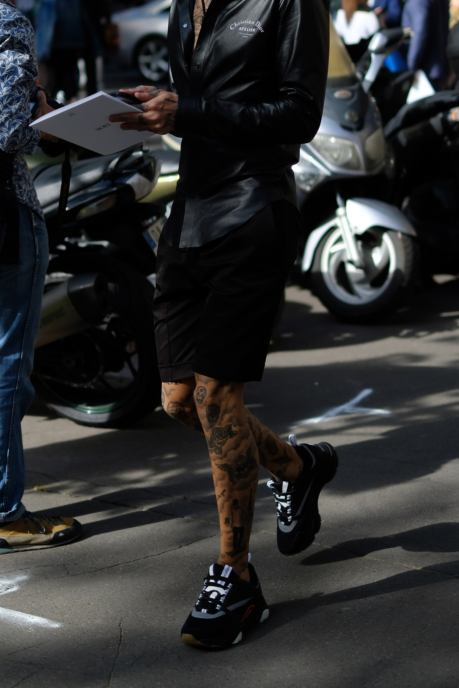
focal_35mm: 80
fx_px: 1530
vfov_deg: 25.1
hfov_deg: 17.1
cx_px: 233
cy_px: 181
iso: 200
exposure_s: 1/8000
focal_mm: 35
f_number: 1.4
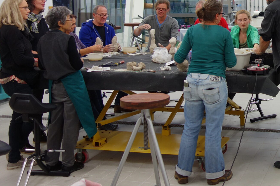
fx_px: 428
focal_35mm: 55
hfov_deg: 33.7
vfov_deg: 24.0
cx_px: 266
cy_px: 21
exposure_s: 1/100
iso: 125
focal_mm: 10.4
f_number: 1.8
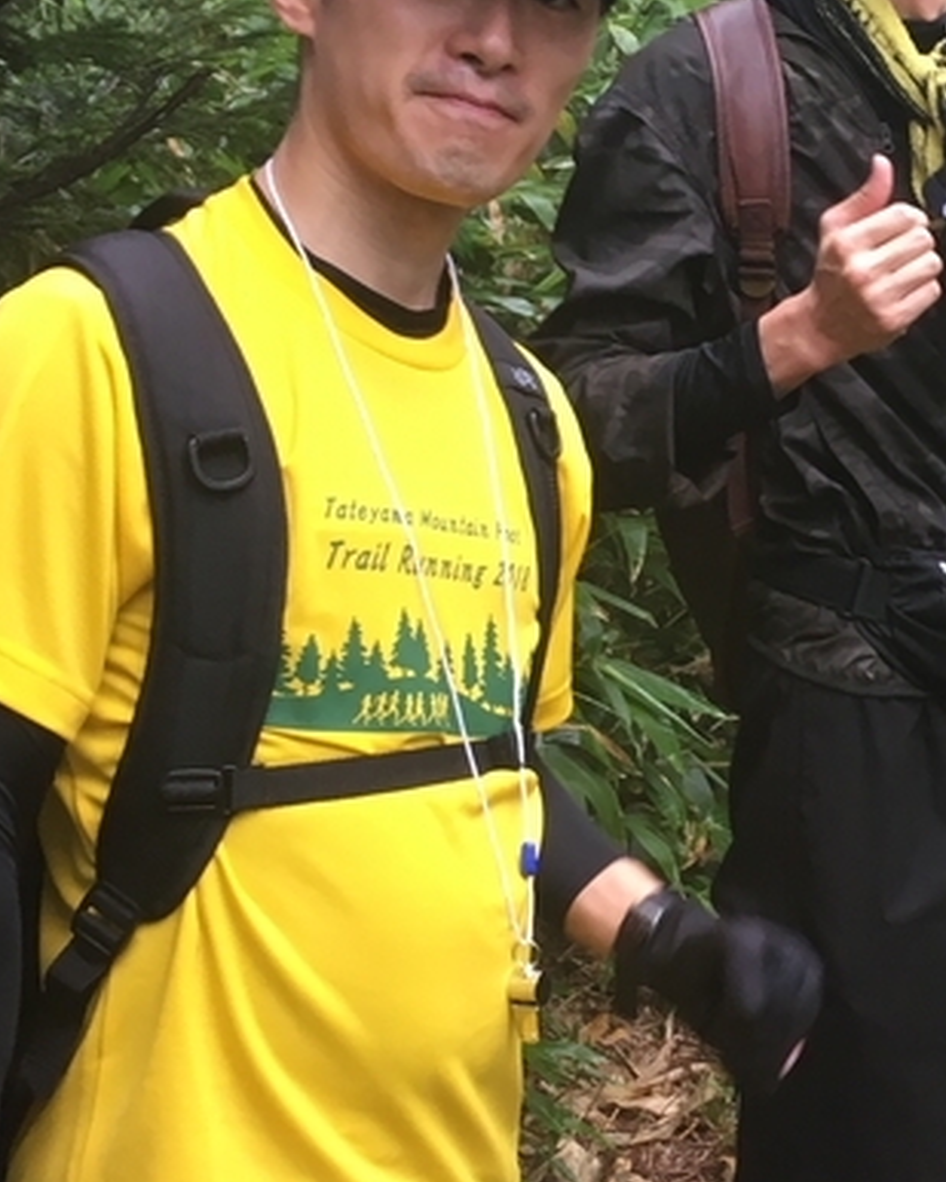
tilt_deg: -10.8
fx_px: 2624
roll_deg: -0.4
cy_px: 609
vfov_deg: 25.4
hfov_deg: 20.1
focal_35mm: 75
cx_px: 808
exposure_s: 1/30
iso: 25
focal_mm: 4.15
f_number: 2.2
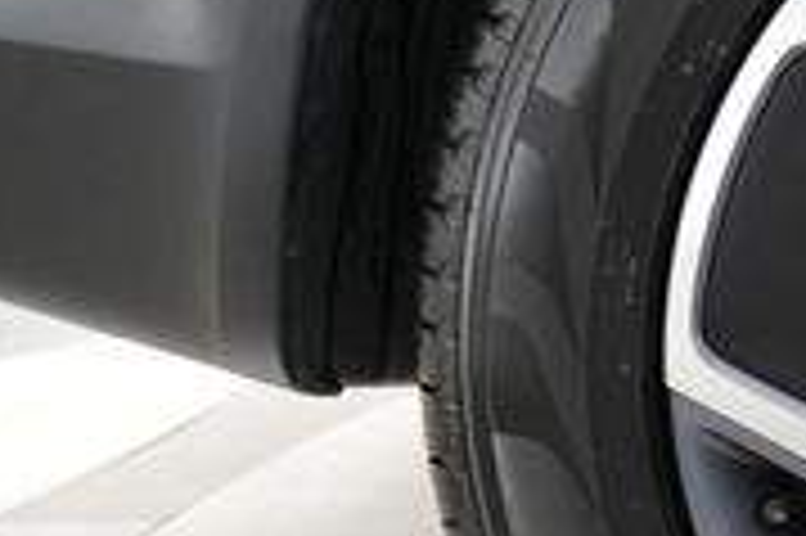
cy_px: 315
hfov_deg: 20.4
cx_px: 1202
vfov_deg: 15.8
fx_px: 1924
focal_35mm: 86
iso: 640
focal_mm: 24
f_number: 2.8
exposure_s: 1/30
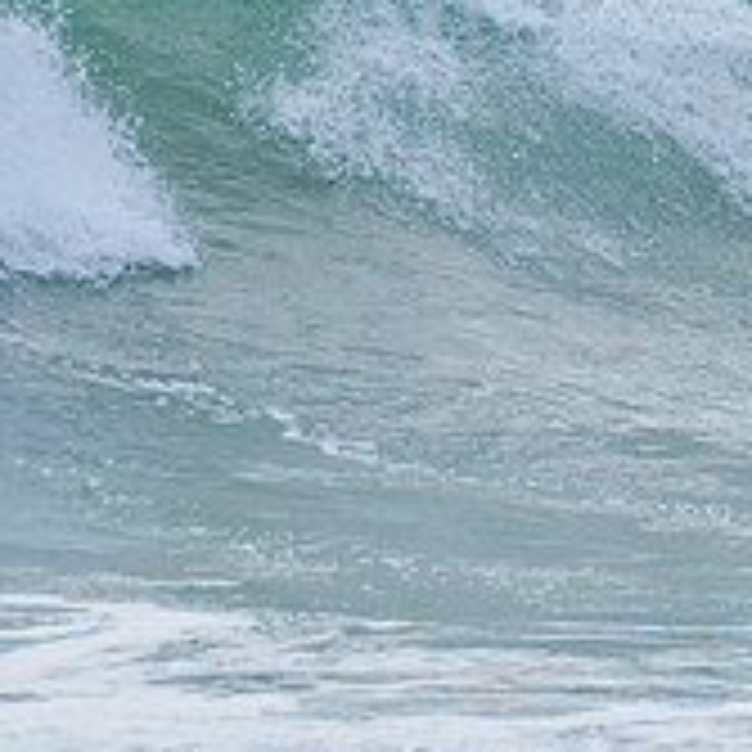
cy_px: -14
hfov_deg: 1.0
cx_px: 1008
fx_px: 44486
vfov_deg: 1.0
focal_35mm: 1810
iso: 400
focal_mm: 500
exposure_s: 1/2000
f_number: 5.6
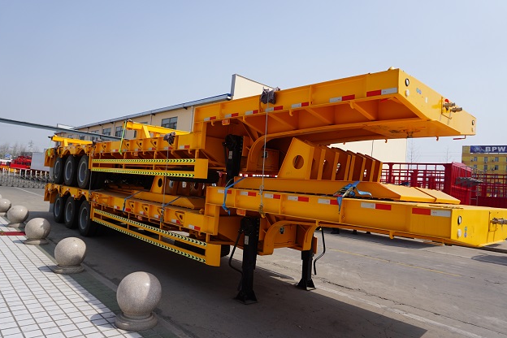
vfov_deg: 51.3
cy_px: 163
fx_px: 352
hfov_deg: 71.5
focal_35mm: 25
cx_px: 252
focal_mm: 16
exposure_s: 1/800
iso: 100
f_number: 5
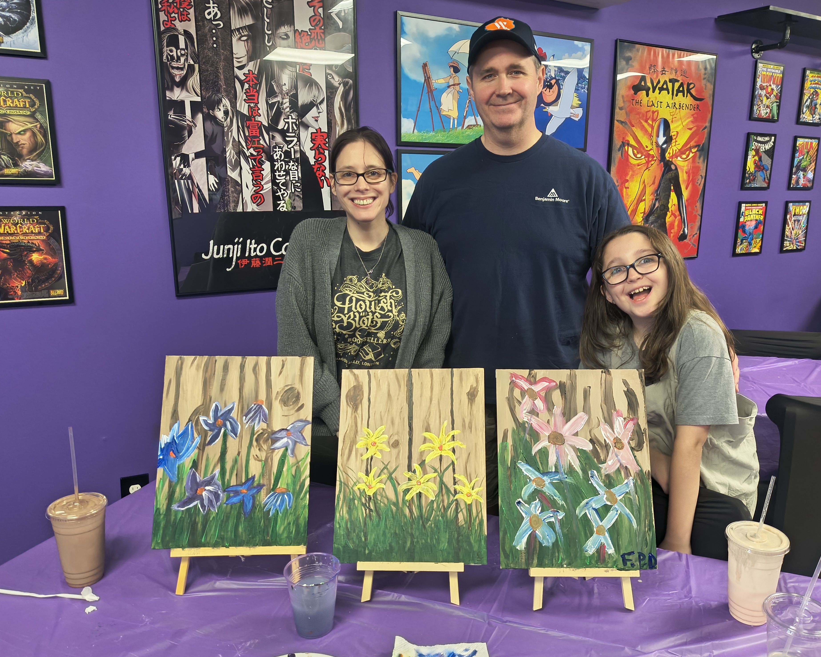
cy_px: 333
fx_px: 656
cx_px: 440
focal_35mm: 27
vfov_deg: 53.2
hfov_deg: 64.0
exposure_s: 1/60
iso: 963
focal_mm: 4.68
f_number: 1.7
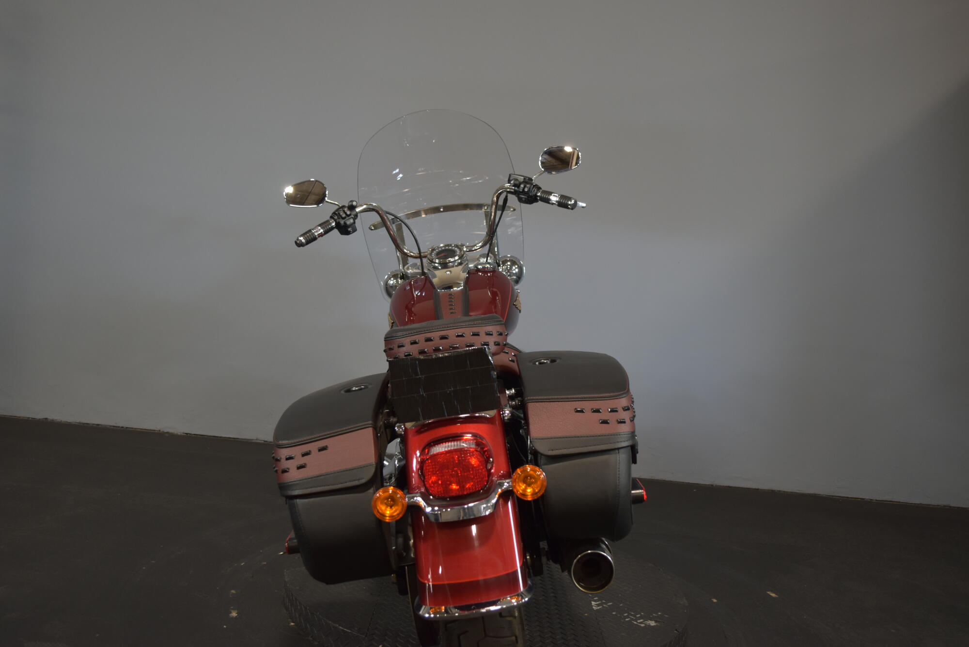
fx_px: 889
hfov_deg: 57.2
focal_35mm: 33
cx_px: 484
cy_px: 324
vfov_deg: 40.0
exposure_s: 1/30
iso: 560
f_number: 4
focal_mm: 22
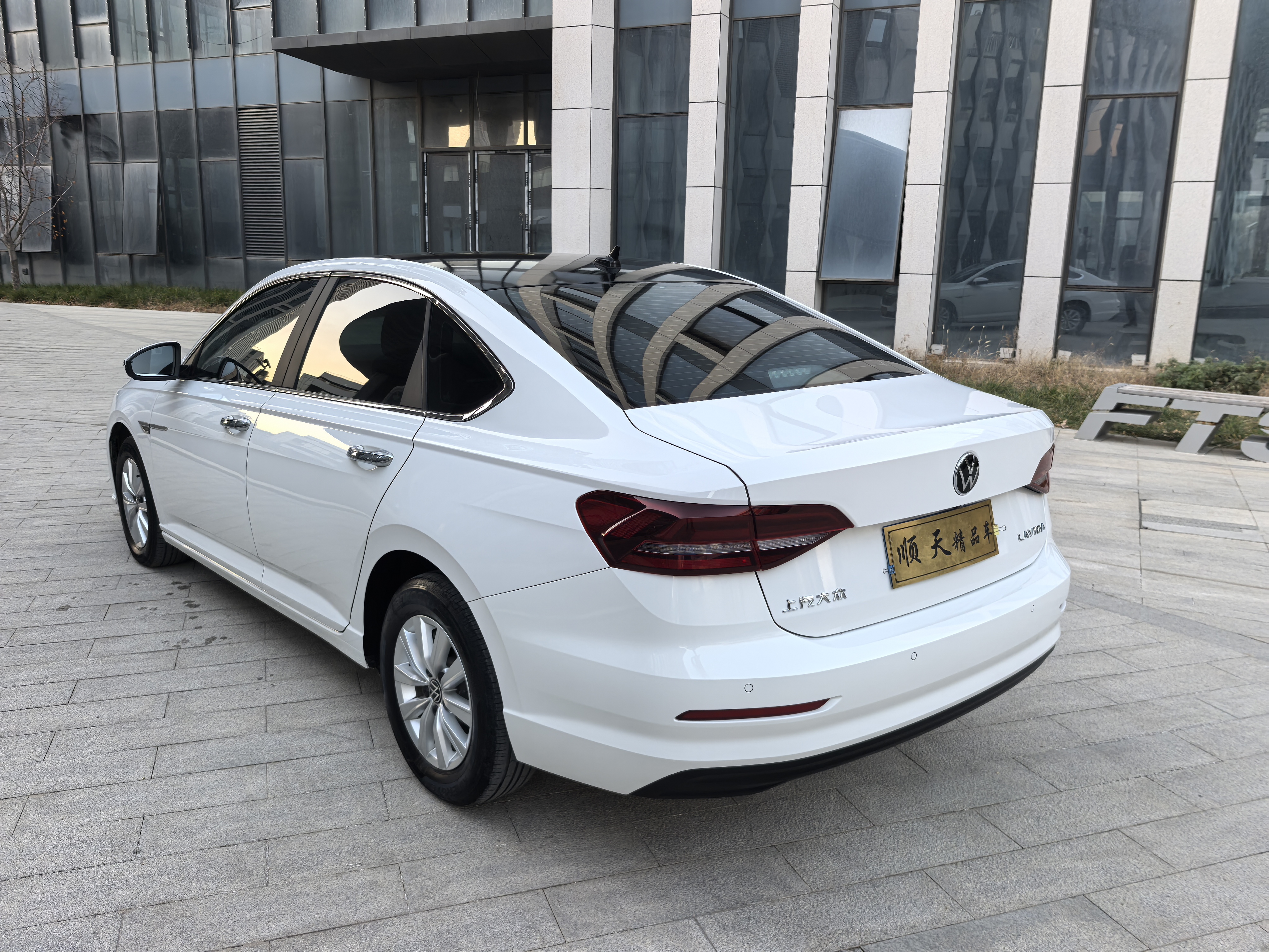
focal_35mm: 27
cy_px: 476
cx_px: 634
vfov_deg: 51.4
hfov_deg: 65.3
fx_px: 990
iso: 125
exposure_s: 1/100
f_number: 1.4
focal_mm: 6.98
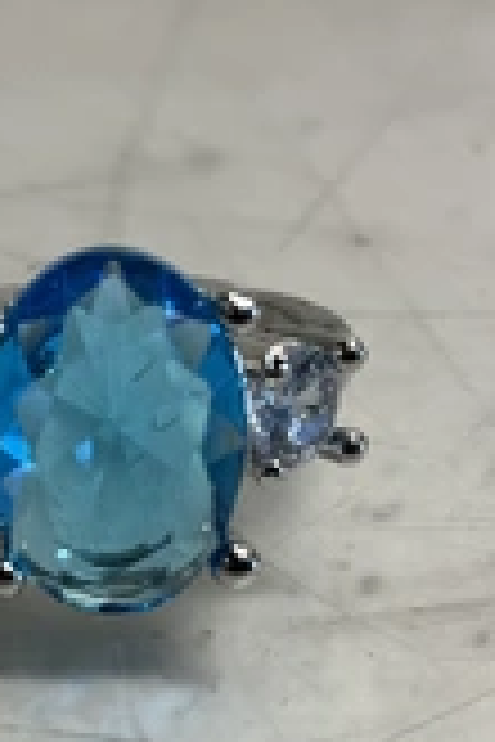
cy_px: 513
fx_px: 1506
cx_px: 68
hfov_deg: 18.4
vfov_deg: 27.5
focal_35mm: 73
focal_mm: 3
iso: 50
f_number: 1.8
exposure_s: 1/120
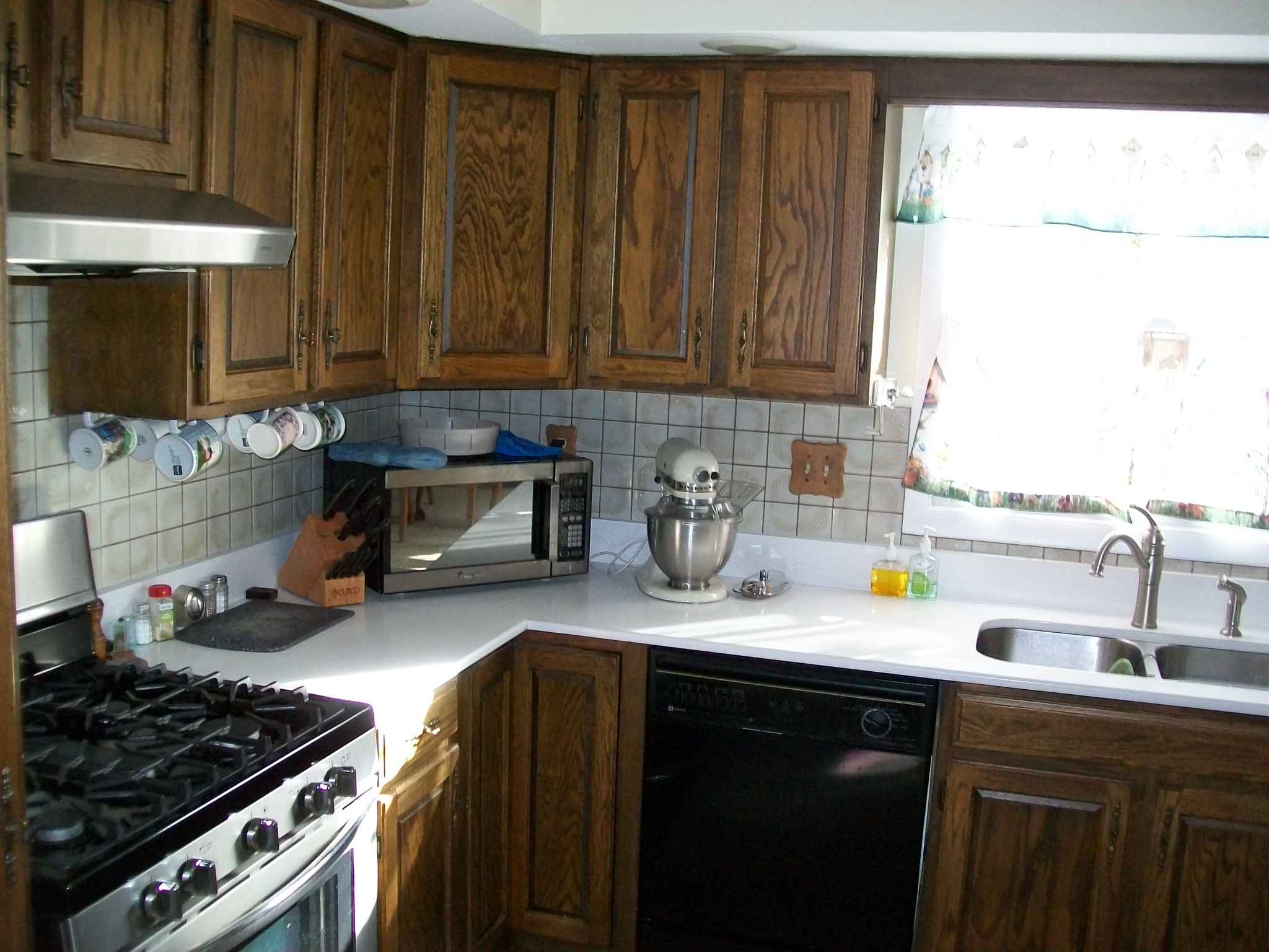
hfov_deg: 51.4
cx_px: 634
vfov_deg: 39.7
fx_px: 1320
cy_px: 476
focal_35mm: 36
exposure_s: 1/80
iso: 160
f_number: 2.7
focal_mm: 6
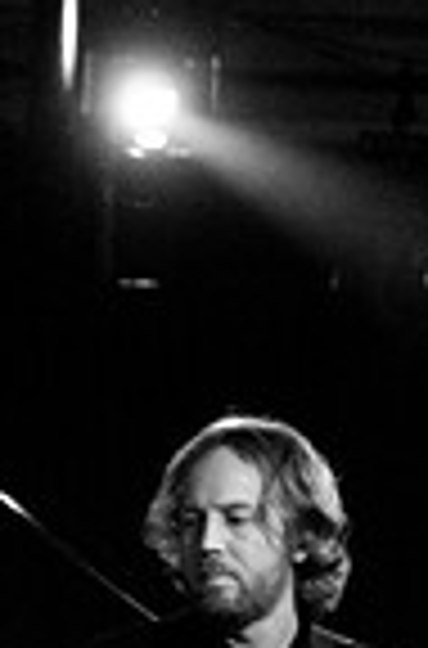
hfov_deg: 9.4
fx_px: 2533
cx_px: -205
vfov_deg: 14.6
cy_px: 428
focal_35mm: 141
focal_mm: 30
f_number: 1.8
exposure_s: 1/100
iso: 1000
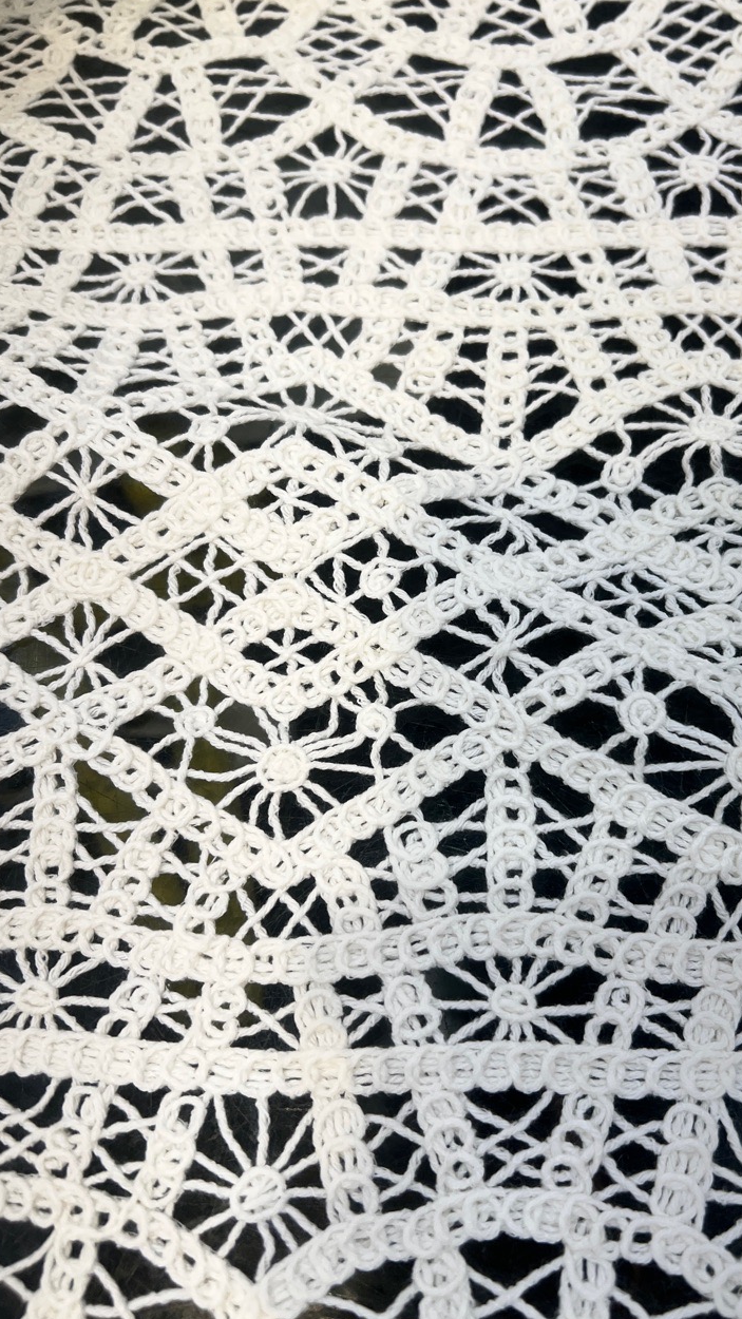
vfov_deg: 66.1
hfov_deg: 39.9
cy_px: 648
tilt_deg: -69.4
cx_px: 469
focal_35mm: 29
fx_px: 1014
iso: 64
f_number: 1.5
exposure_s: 1/100
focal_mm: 5.7
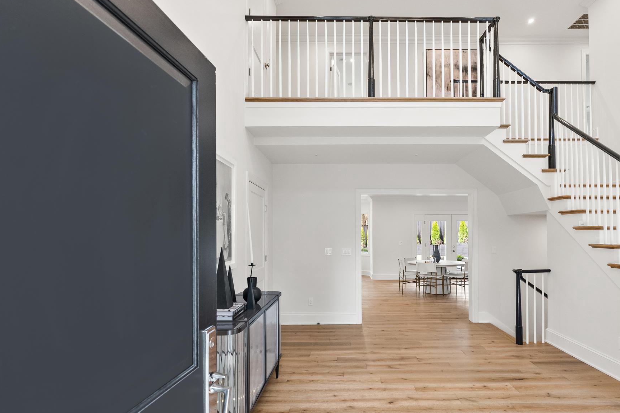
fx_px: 327
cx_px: 347
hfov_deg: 86.5
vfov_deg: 64.4
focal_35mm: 19
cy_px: 229
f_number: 4
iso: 800
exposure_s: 1/40
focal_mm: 16
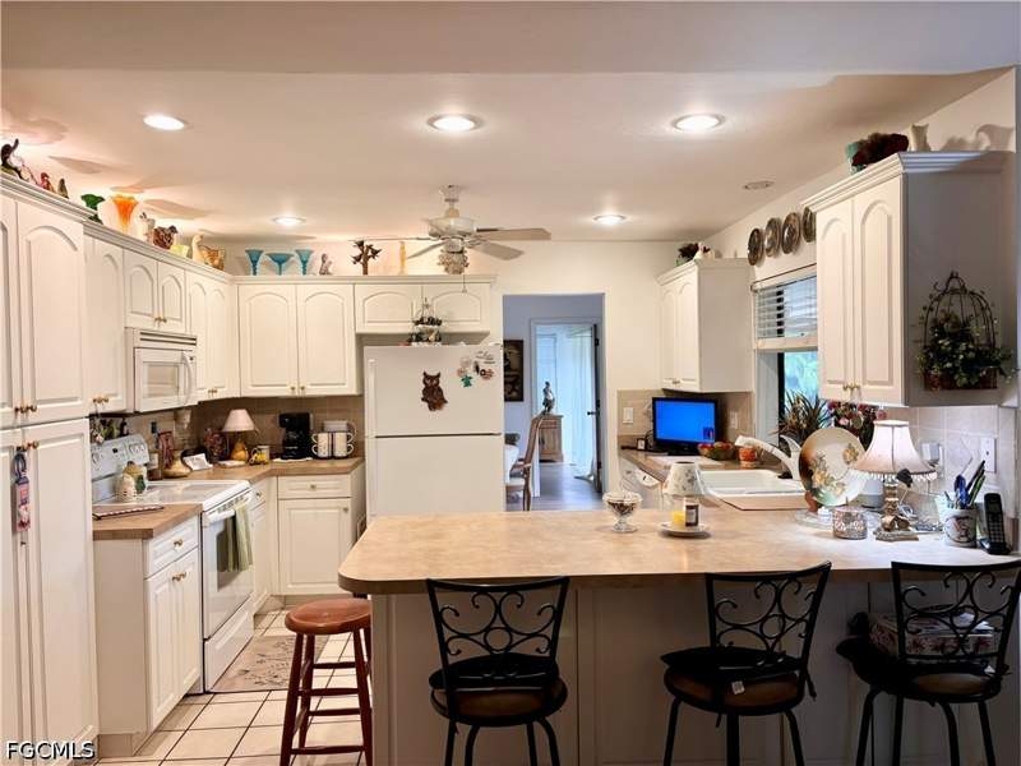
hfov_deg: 67.3
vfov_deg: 53.1
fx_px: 767
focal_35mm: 26
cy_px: 383
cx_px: 510
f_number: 1.6
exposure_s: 1/60
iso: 125
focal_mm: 5.96
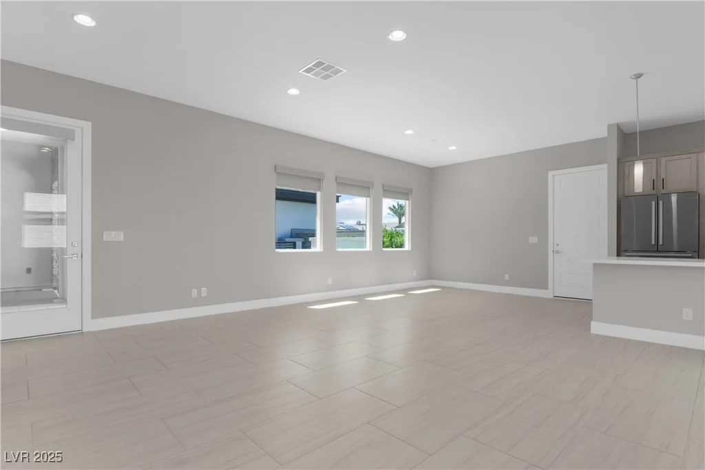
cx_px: 352
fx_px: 352
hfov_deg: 90.0
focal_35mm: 18
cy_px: 235
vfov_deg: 67.3
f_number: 14
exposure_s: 1/50
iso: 2500
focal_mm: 12
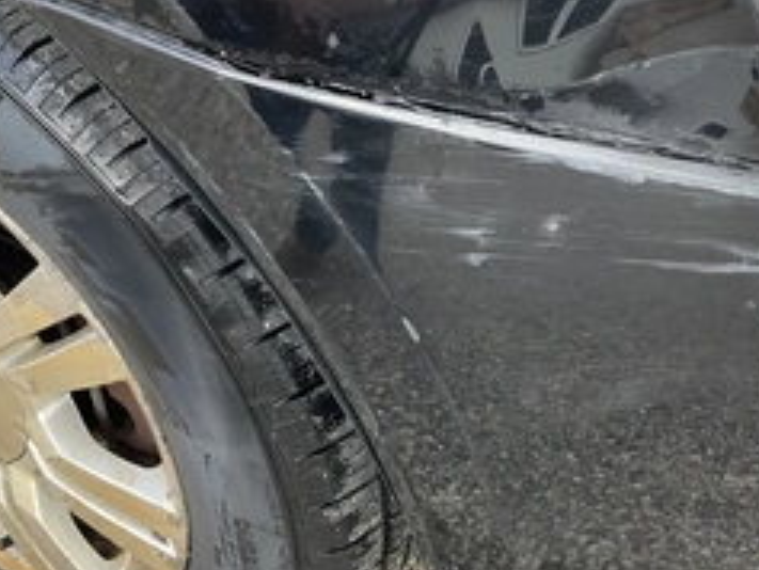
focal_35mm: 49
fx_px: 1075
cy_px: 221
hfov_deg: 38.7
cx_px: 471
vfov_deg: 29.6
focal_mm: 3
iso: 20
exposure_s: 1/122
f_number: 1.8
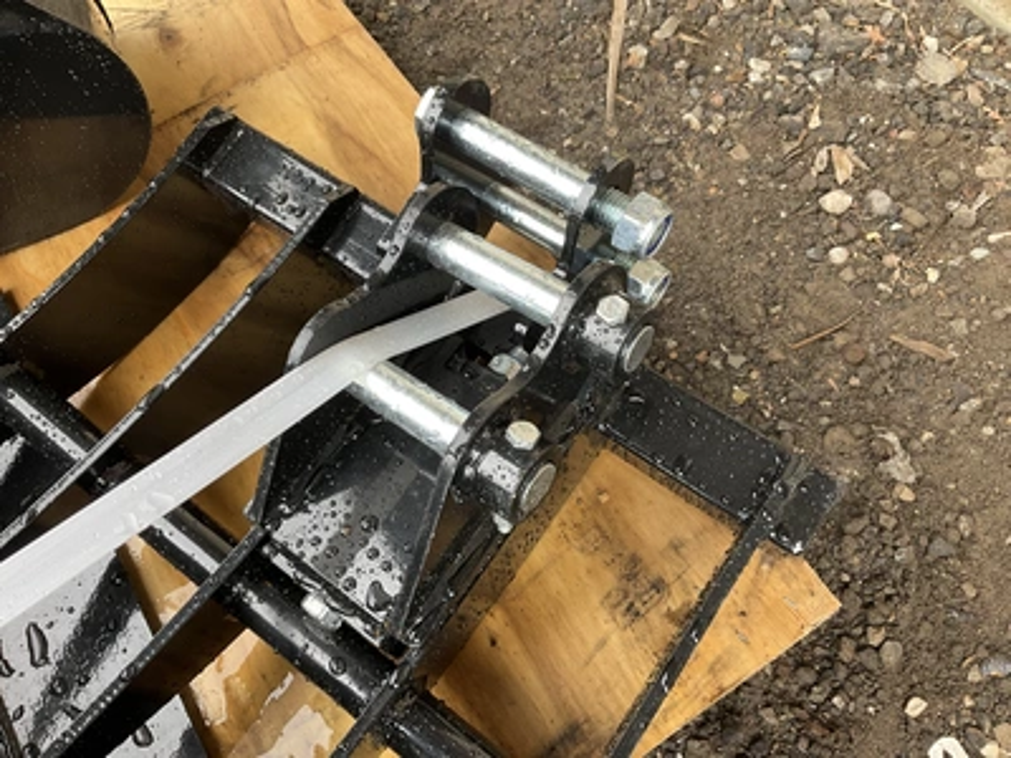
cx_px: 506
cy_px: 379
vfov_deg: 48.2
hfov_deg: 61.7
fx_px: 847
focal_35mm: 29
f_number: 1.8
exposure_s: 1/122
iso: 50
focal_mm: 3
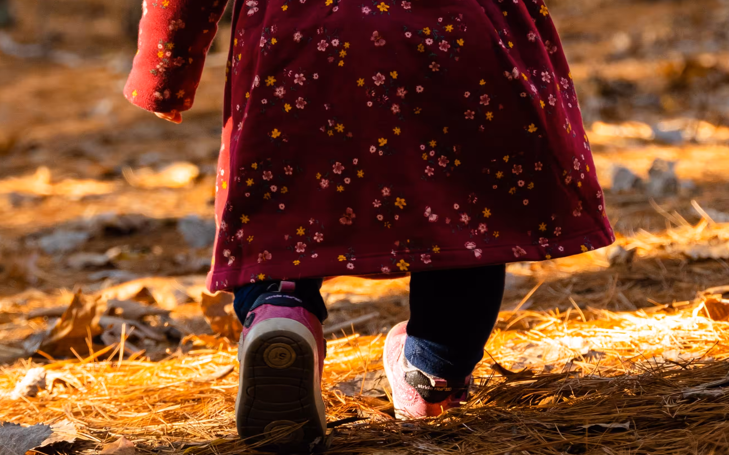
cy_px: -102
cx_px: 352
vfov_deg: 8.7
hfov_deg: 14.0
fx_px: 2960
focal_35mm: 149
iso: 640
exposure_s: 1/500
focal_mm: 46
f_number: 2.8
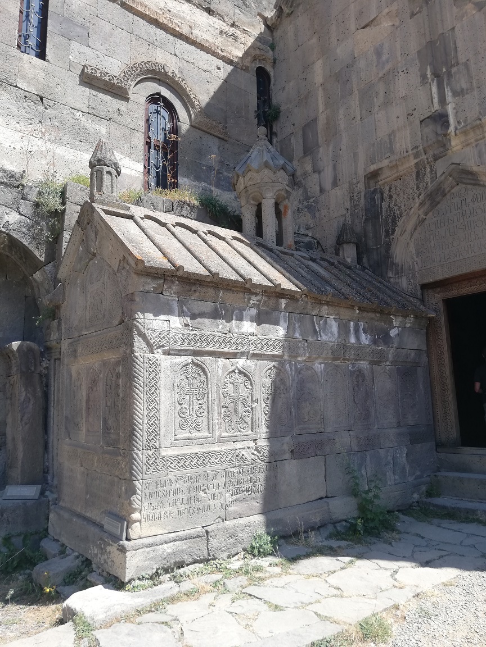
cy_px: 324
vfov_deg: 67.3
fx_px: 487
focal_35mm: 26
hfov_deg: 53.1
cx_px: 243
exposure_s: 1/399
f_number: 2.2
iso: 50
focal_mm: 3.81
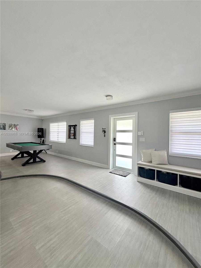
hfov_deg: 85.7
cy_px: 134
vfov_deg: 102.1
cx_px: 100
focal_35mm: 14
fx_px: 108
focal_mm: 2.22
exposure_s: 1/102
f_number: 2.2
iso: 160
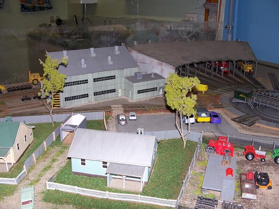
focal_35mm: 35
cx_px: 140
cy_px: 104
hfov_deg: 52.6
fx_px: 282
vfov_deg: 40.7
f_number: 2.8
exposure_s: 1/60
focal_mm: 6
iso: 80
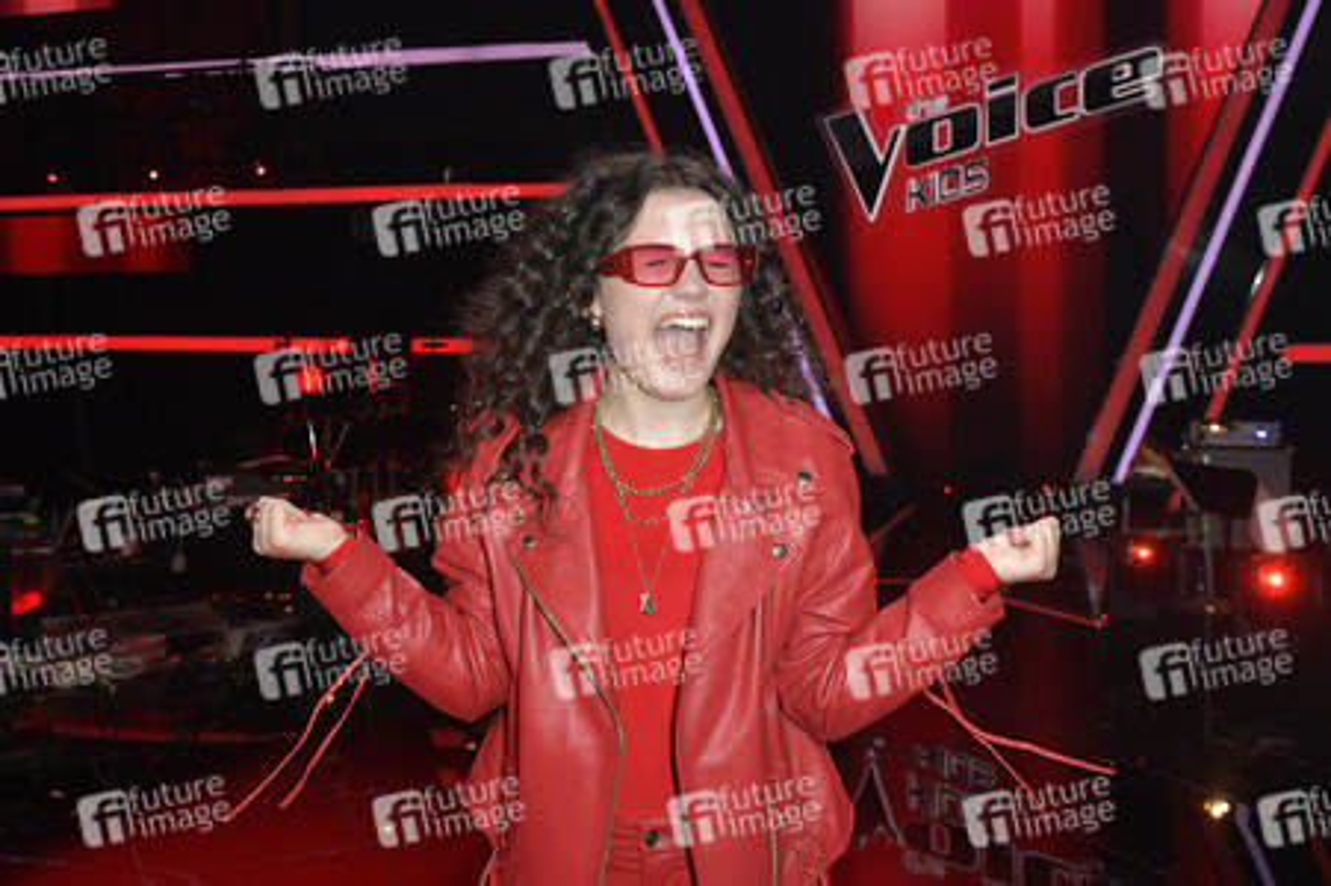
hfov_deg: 58.8
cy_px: 443
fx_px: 1182
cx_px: 666
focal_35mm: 32
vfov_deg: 41.1
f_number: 7.1
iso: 2500
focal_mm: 32
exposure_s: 1/200
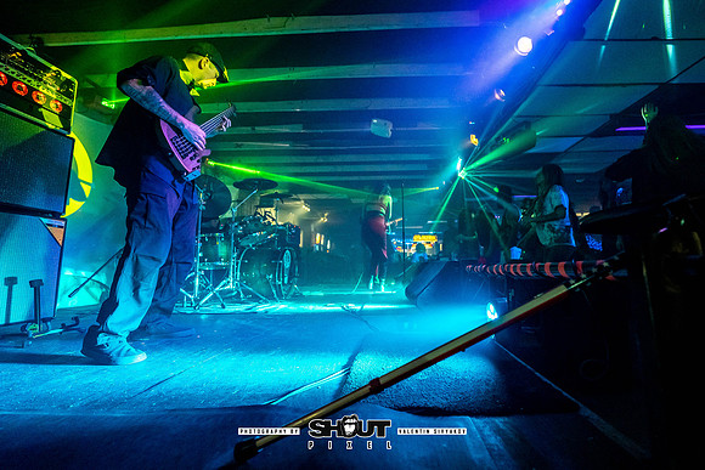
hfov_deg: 96.4
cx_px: 383
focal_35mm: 16
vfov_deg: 73.6
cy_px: 218
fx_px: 314
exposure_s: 1/250
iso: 3200
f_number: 2.8
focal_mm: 14.6
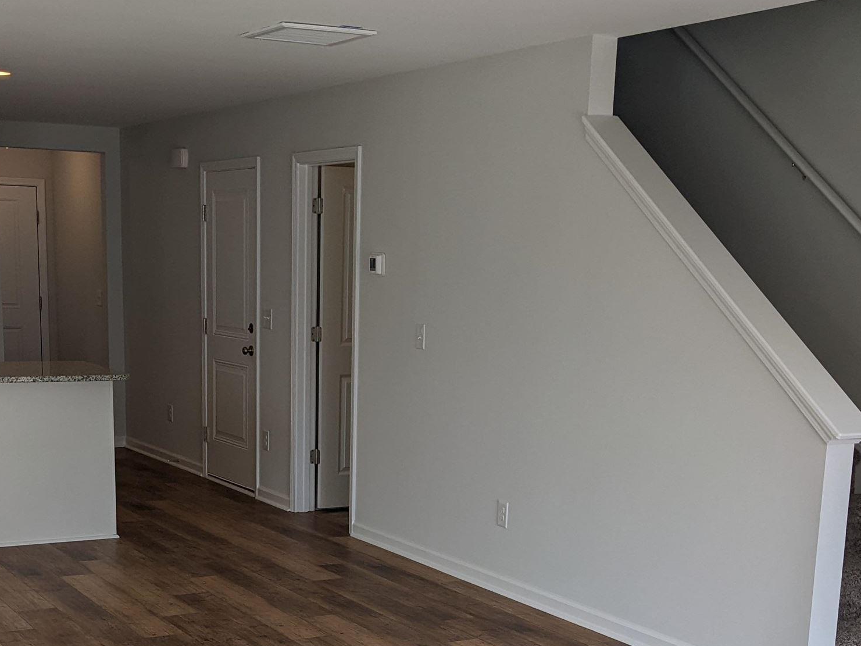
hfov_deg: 34.3
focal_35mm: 56
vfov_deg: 25.4
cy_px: 561
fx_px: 1393
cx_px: 364
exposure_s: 1/419
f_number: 1.73
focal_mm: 4.38
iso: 40
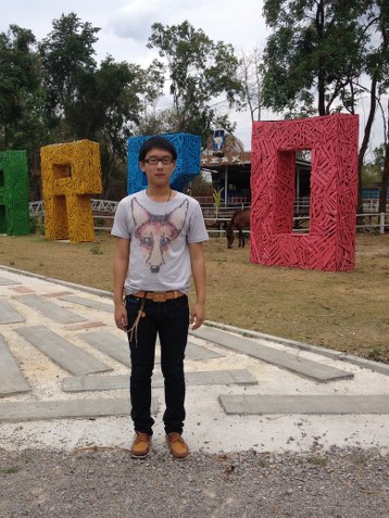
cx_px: 158
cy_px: 269
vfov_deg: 42.9
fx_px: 659
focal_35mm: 44
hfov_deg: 32.8
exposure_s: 1/2045
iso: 64
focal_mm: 4.28
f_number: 2.4
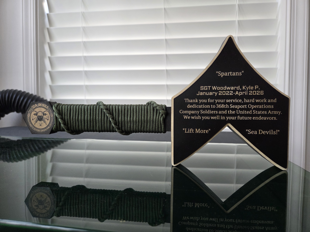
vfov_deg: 58.9
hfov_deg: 73.9
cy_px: 116
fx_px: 206
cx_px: 155
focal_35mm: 23
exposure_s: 1/180
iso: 250
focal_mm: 5.4
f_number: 1.8
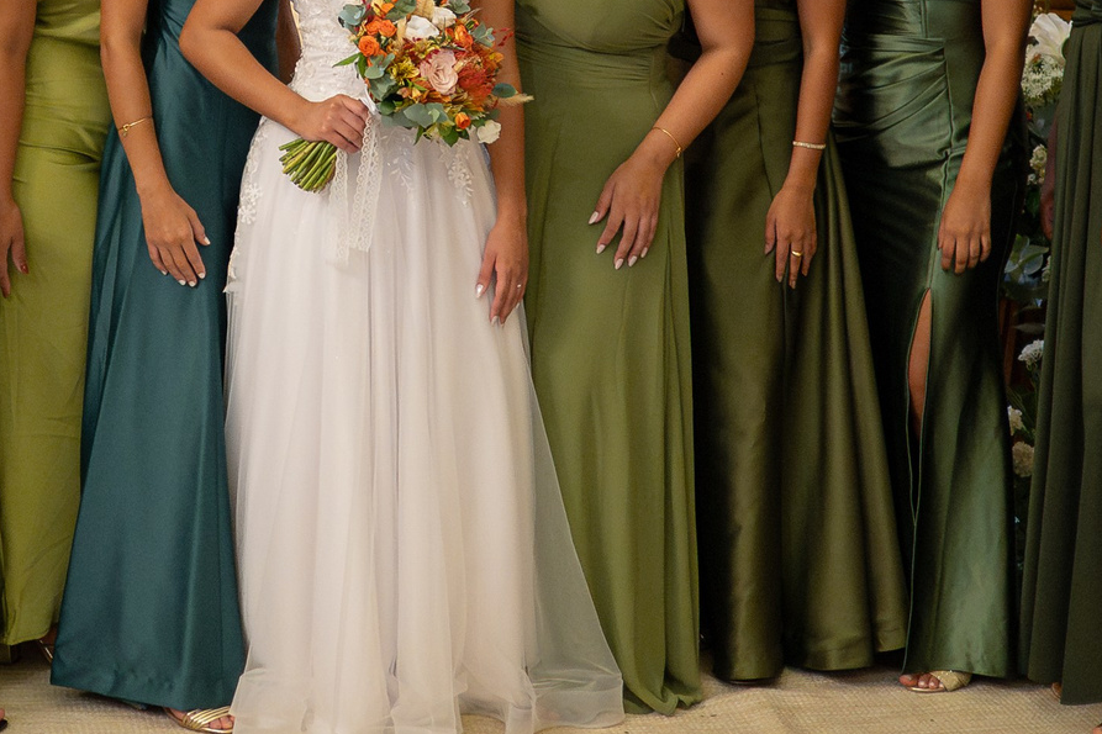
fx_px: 3152
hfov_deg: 19.7
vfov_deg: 13.1
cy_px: 17
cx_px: 329
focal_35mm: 103
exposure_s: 1/320
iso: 4000
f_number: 1.4
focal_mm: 35
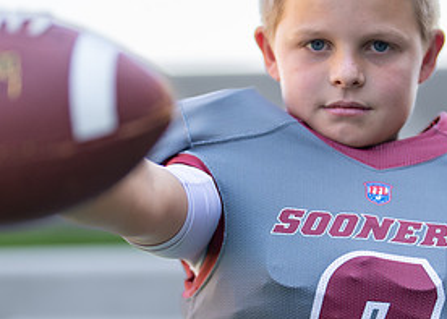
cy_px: 250
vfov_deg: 10.2
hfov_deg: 14.2
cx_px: 374
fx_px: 1777
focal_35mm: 140
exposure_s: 1/1600
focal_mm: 50
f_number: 1.2
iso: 100
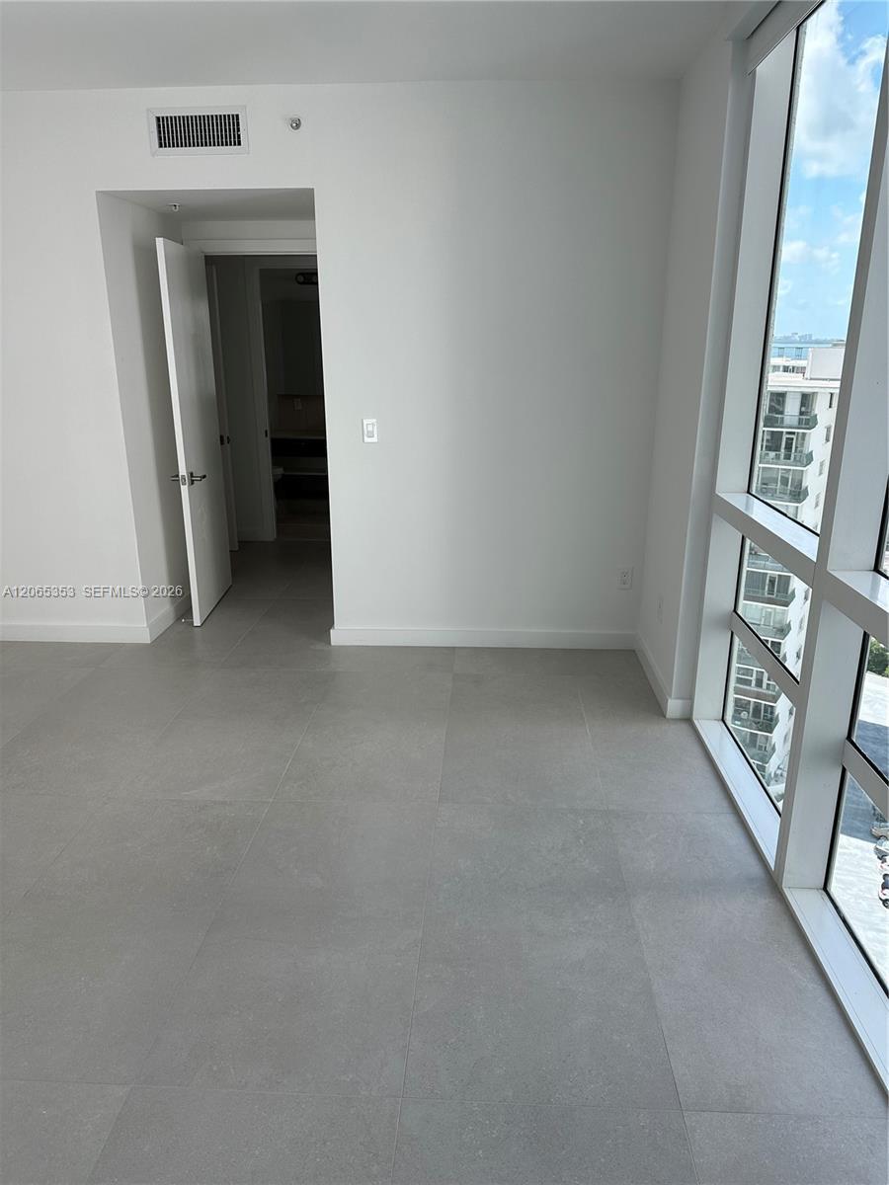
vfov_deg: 71.6
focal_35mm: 24
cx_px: 444
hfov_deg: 56.8
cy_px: 592
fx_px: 822
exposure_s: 1/887
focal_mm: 6.86
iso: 80
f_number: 1.78
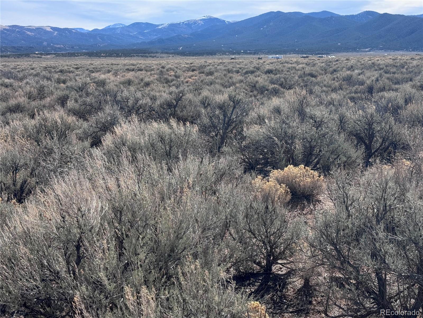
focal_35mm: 48
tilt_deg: -9.6
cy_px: 159
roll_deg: +0.7
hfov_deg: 39.7
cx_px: 212
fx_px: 587
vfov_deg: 30.3
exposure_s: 1/3610
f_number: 1.78
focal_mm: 6.76
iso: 64
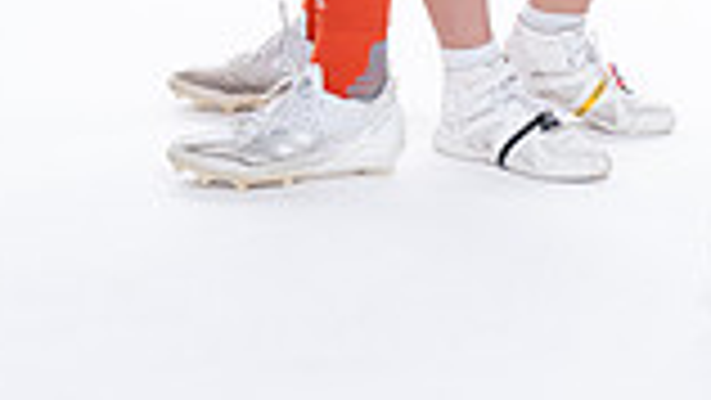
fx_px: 3263
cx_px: 356
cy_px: -544
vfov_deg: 6.7
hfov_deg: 12.4
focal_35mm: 173
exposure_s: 1/250
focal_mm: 58
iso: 400
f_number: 5.6
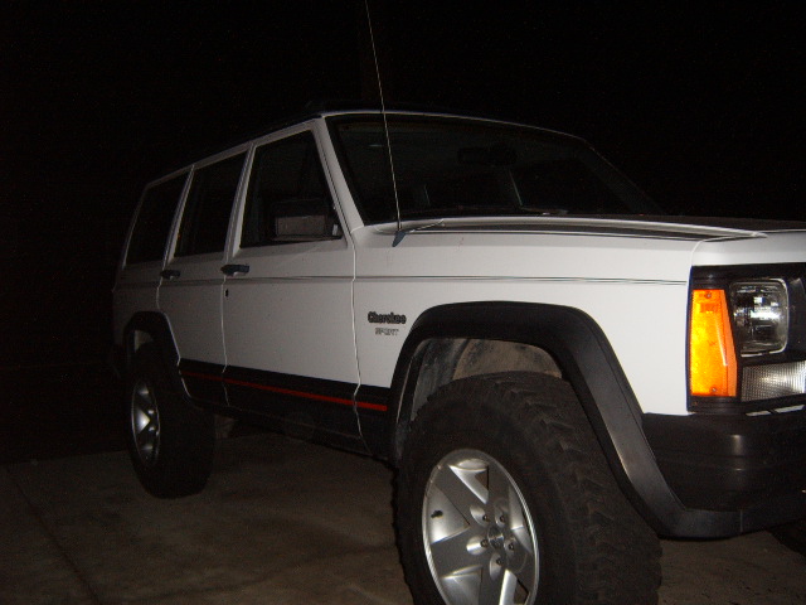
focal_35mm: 37
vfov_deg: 38.7
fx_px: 862
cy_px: 302
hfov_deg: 50.1
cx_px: 403
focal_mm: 6.2
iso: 141
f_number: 2.9
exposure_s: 1/30
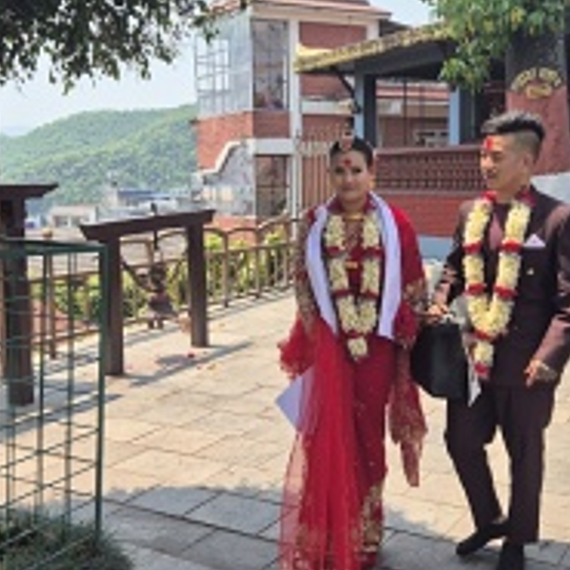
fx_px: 820
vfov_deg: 38.3
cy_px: 246
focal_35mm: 44
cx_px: 327
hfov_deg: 38.3
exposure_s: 1/908
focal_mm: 5.4
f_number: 1.8
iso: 25
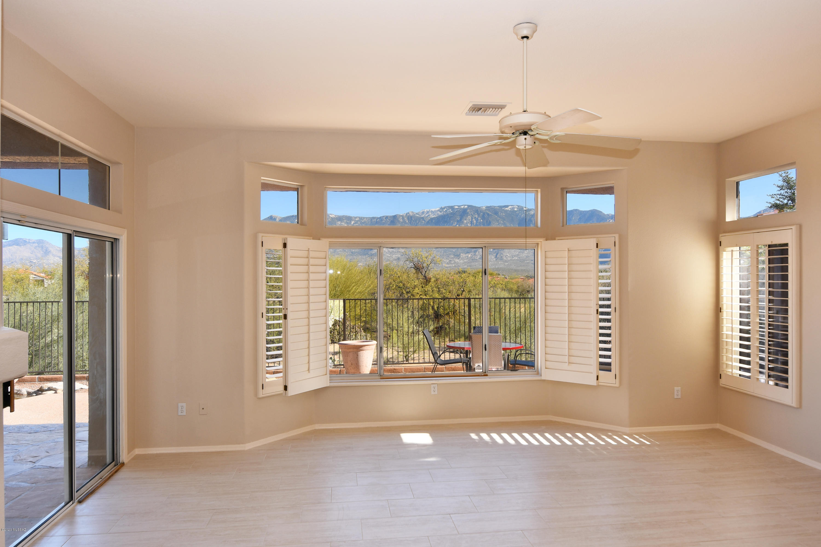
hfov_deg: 73.7
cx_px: 410
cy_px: 274
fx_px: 547
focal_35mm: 24
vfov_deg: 53.1
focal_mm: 16
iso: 125
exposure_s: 1/125
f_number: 5.6
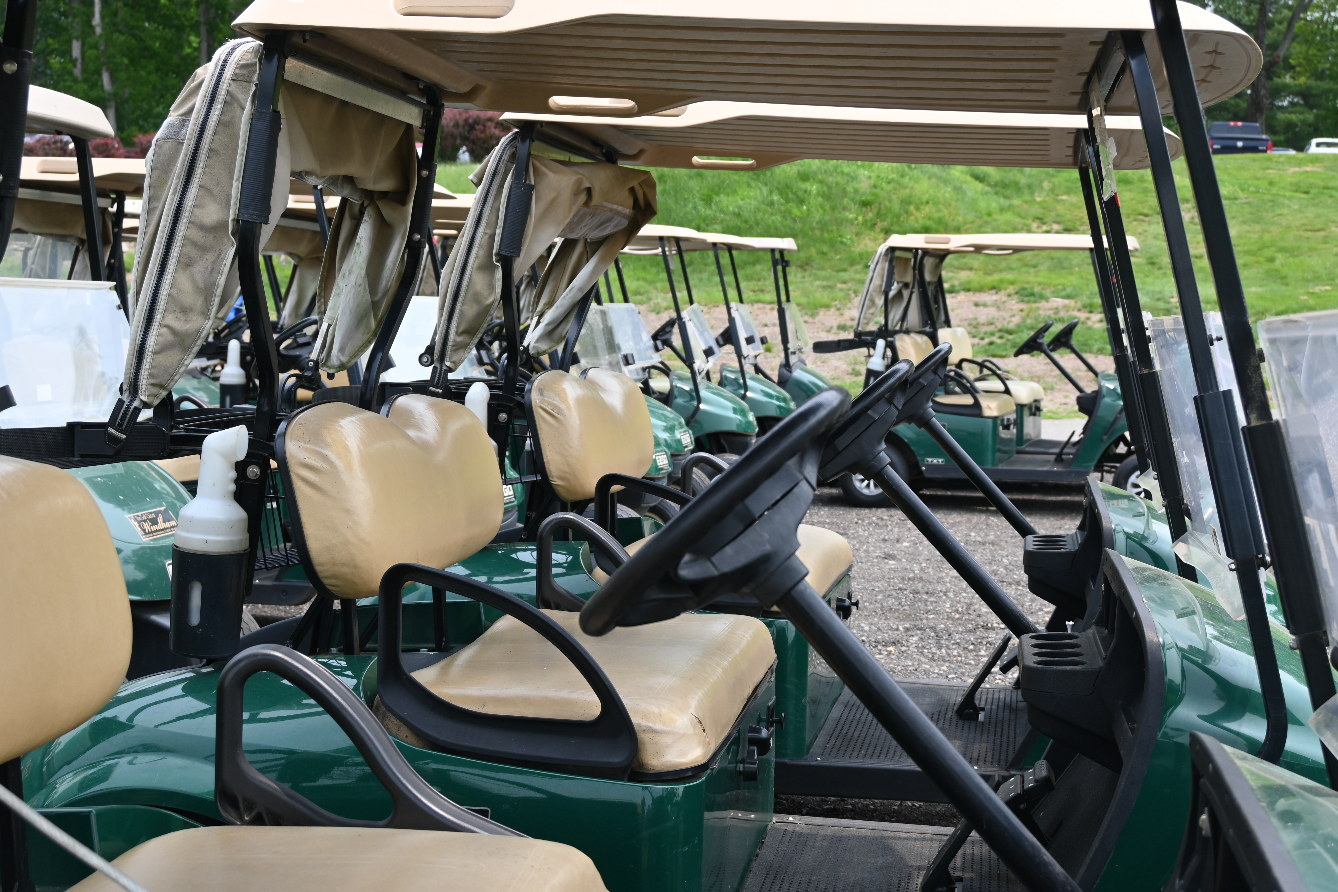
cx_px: 669
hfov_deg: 38.9
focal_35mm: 51
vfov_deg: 26.5
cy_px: 446
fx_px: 1895
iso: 125
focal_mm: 34
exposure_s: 1/250
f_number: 5.6
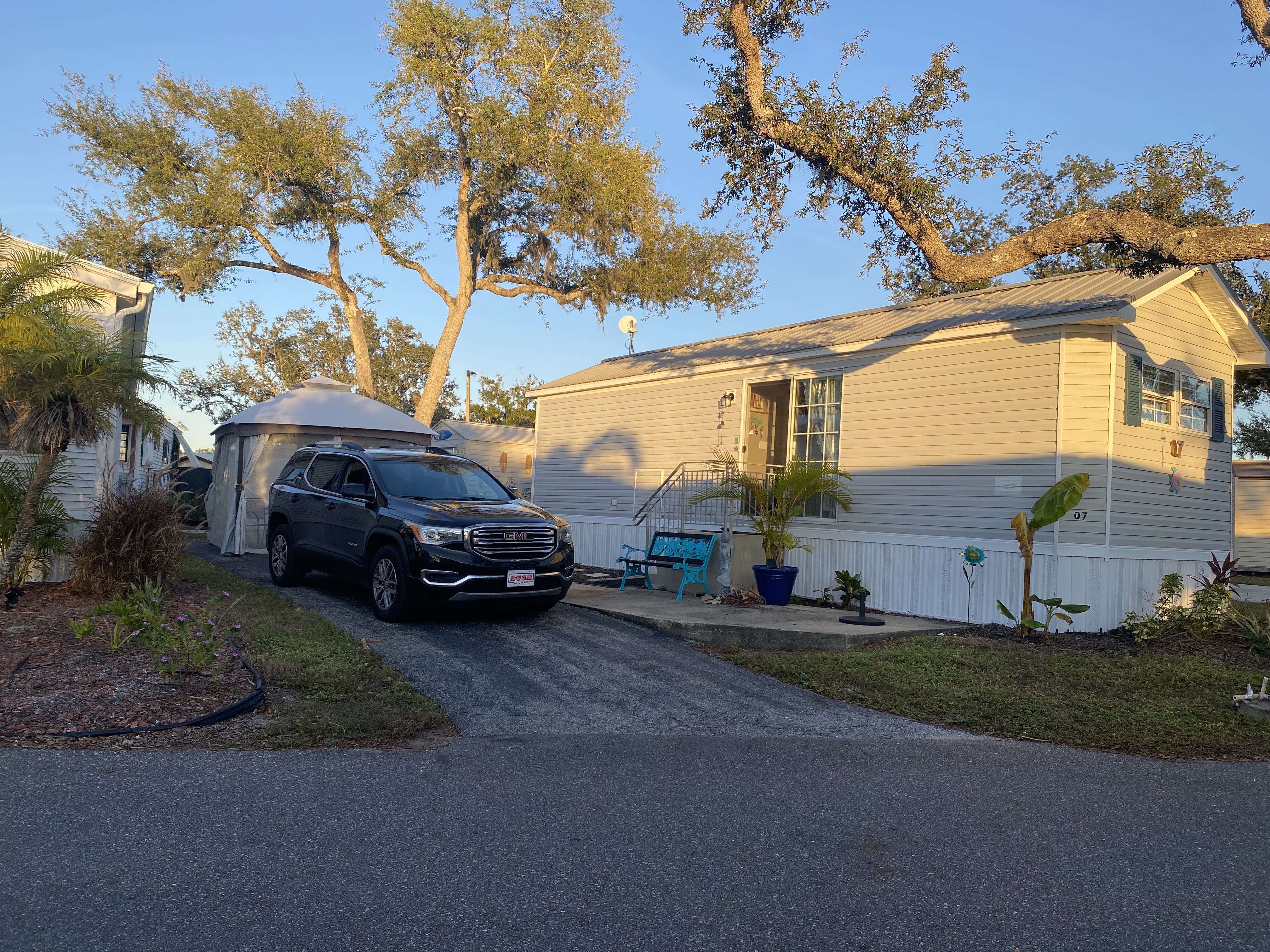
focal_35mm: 26
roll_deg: -2.2
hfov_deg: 67.3
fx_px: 954
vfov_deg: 53.1
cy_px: 476
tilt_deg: -0.1
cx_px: 635
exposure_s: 1/782
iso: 32
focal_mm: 4.25
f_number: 1.8
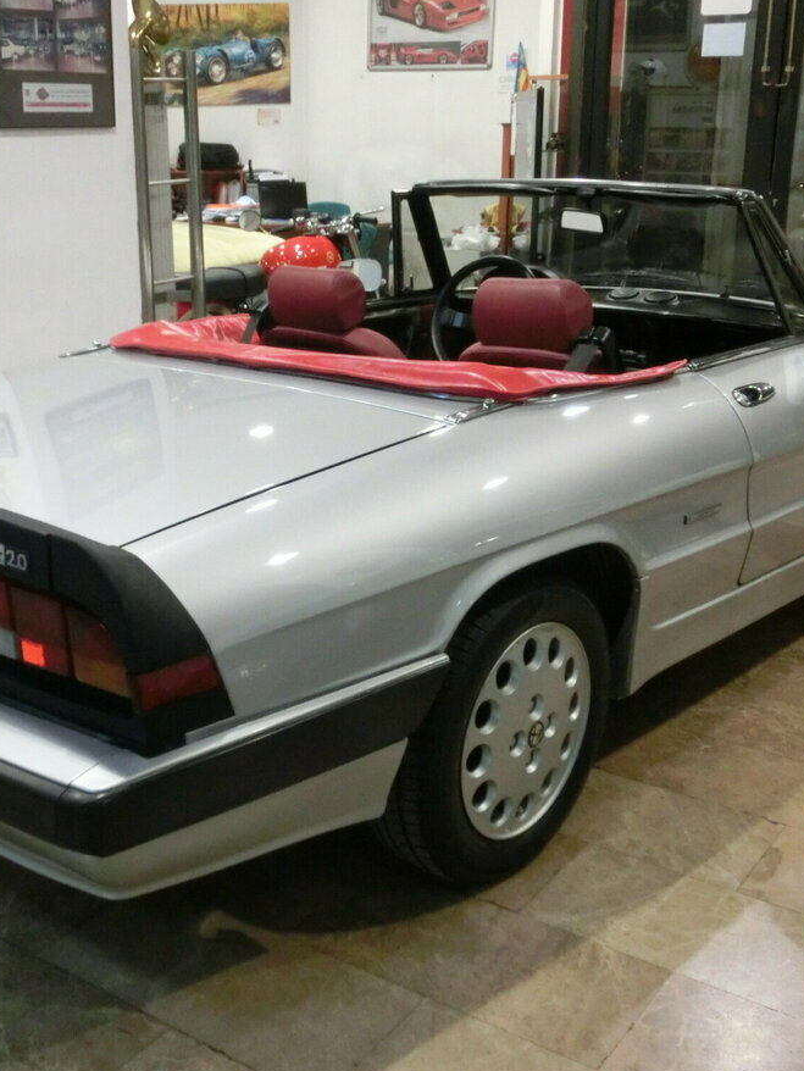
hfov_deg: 35.0
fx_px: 1269
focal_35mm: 41
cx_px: 323
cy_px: 544
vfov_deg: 45.8
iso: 800
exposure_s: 1/40
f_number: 3.5
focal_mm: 5.36
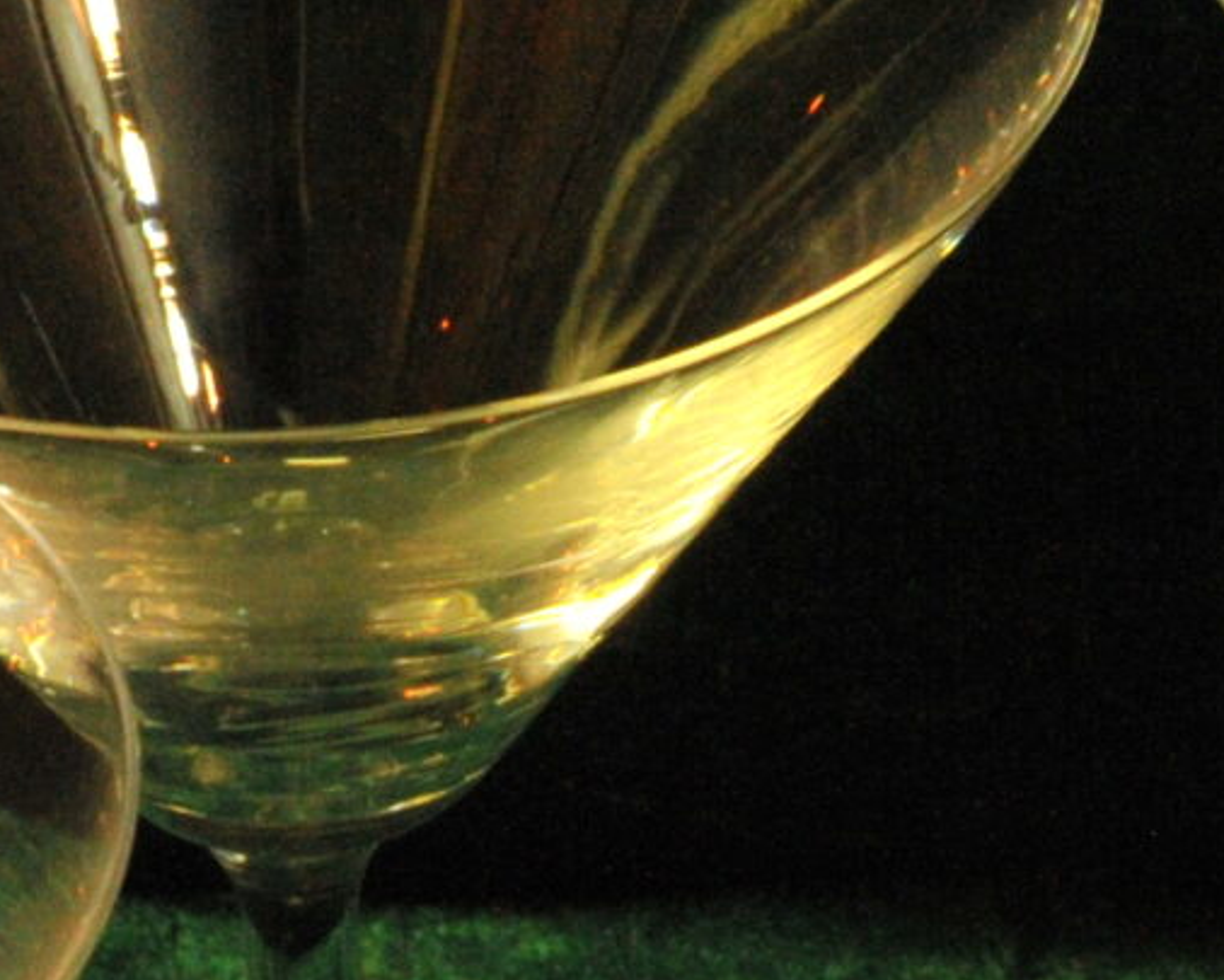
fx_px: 14602
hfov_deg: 4.8
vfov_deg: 3.8
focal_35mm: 403
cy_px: 780
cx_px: 1372
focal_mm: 85
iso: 5000
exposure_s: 1/30
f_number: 18
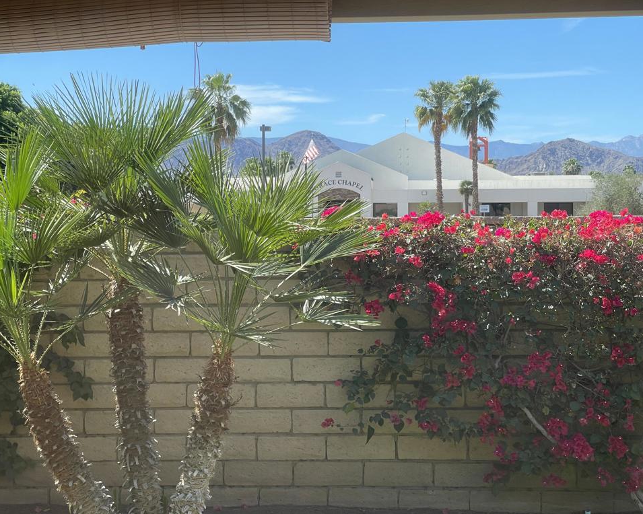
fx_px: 1275
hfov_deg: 28.3
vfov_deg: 22.8
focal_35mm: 67
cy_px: 257
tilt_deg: -1.9
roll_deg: -0.2
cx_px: 343
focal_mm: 7.5
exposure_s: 1/357
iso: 20
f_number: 2.2
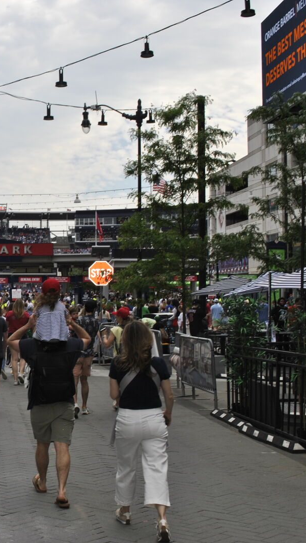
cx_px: -63
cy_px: 272
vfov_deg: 31.9
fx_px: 952
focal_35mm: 66
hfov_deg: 17.4
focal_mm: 28
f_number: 9
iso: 100
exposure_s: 1/200
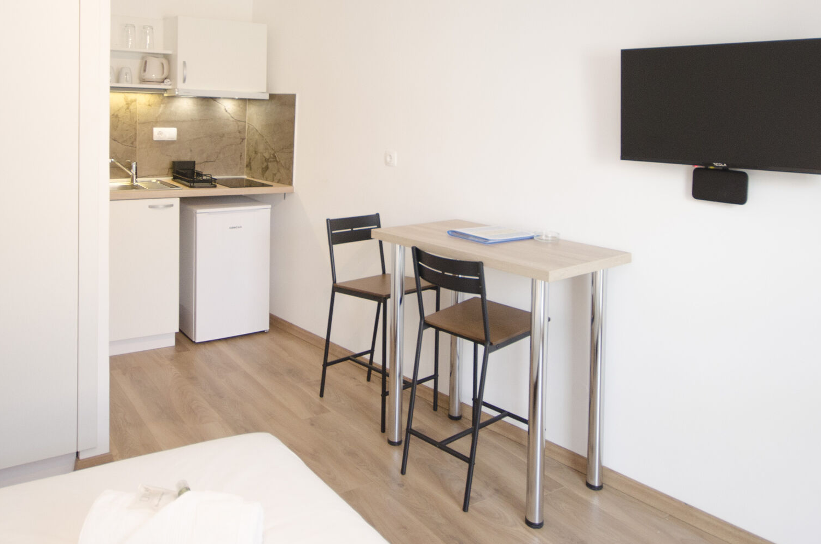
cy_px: 100
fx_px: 637
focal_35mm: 28
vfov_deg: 43.8
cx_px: 375
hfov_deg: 65.5
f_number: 4
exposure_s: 1/60
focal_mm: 10
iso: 360
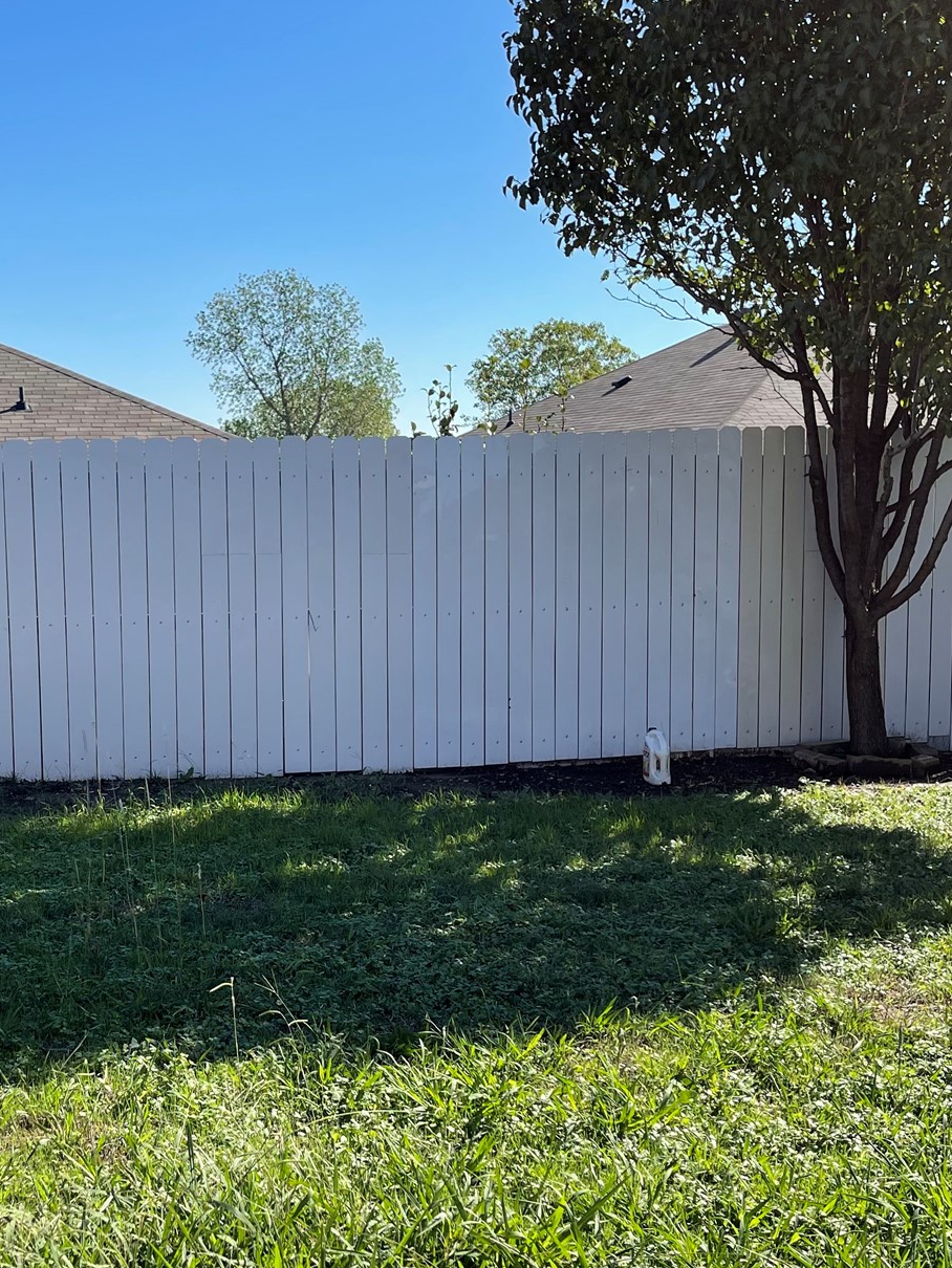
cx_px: 178
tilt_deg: -10.0
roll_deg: +1.5
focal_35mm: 44
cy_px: 737
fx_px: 1613
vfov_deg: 42.8
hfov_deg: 31.9
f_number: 1.6
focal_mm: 5.1
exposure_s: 1/2660
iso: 32
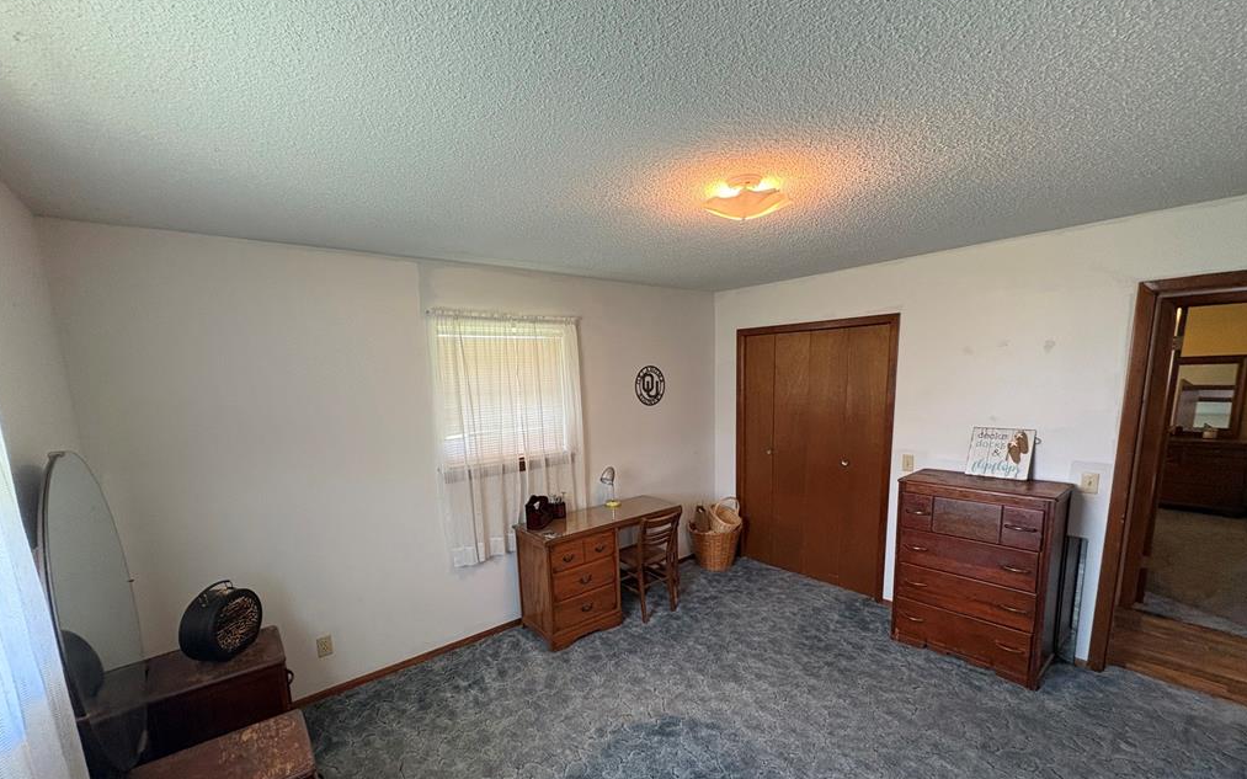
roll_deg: +2.6
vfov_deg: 74.2
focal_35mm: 15
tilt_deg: -8.8
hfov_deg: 101.5
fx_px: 510
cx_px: 622
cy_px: 454
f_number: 2.2
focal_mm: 2.22
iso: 320
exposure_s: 1/60
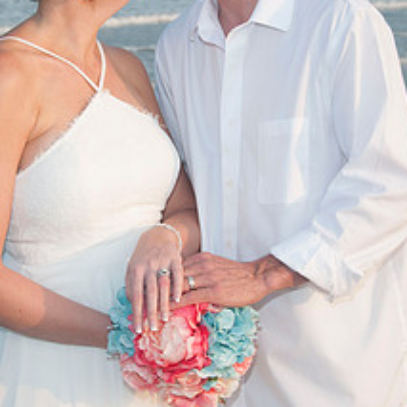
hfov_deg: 17.0
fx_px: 1357
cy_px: 113
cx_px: 163
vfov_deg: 17.0
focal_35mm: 102
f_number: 6.3
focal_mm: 38
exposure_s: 1/250
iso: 100
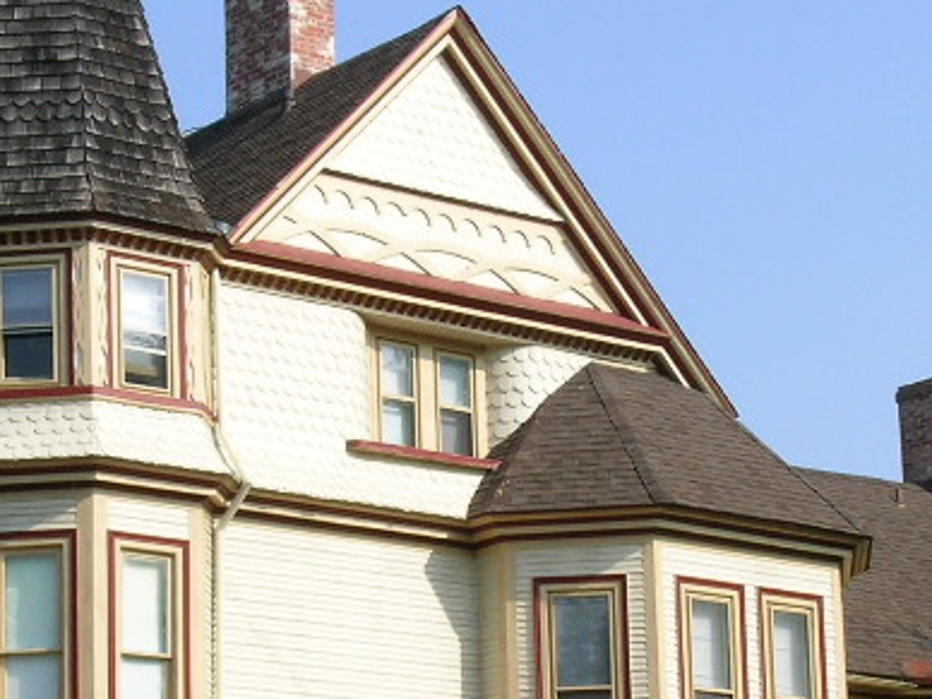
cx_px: 430
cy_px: 567
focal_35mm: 132
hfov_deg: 14.9
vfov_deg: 11.2
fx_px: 3554
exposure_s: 1/192
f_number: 7.6
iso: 50
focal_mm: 10.3
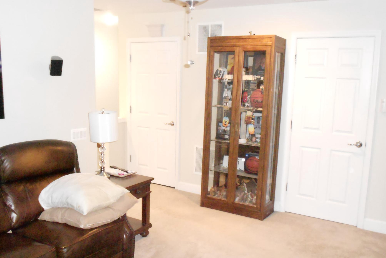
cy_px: 139
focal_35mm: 34
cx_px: 194
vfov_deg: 38.9
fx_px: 365
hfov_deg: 55.8
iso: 1250
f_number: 3.6
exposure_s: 1/30
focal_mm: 5.8
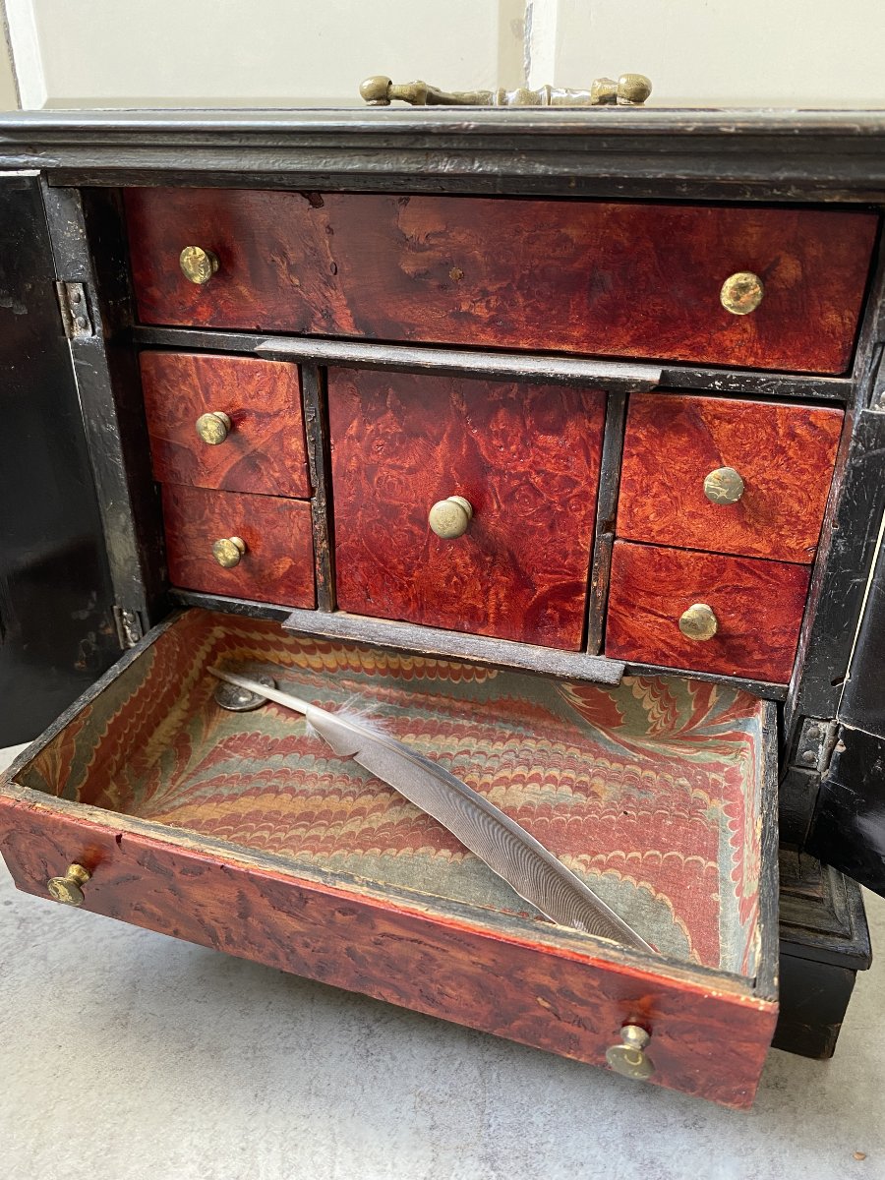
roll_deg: +0.7
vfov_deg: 67.3
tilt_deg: -25.0
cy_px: 590
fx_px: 886
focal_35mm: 26
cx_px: 442
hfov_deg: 53.1
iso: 160
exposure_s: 1/60
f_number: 1.8
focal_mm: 4.25
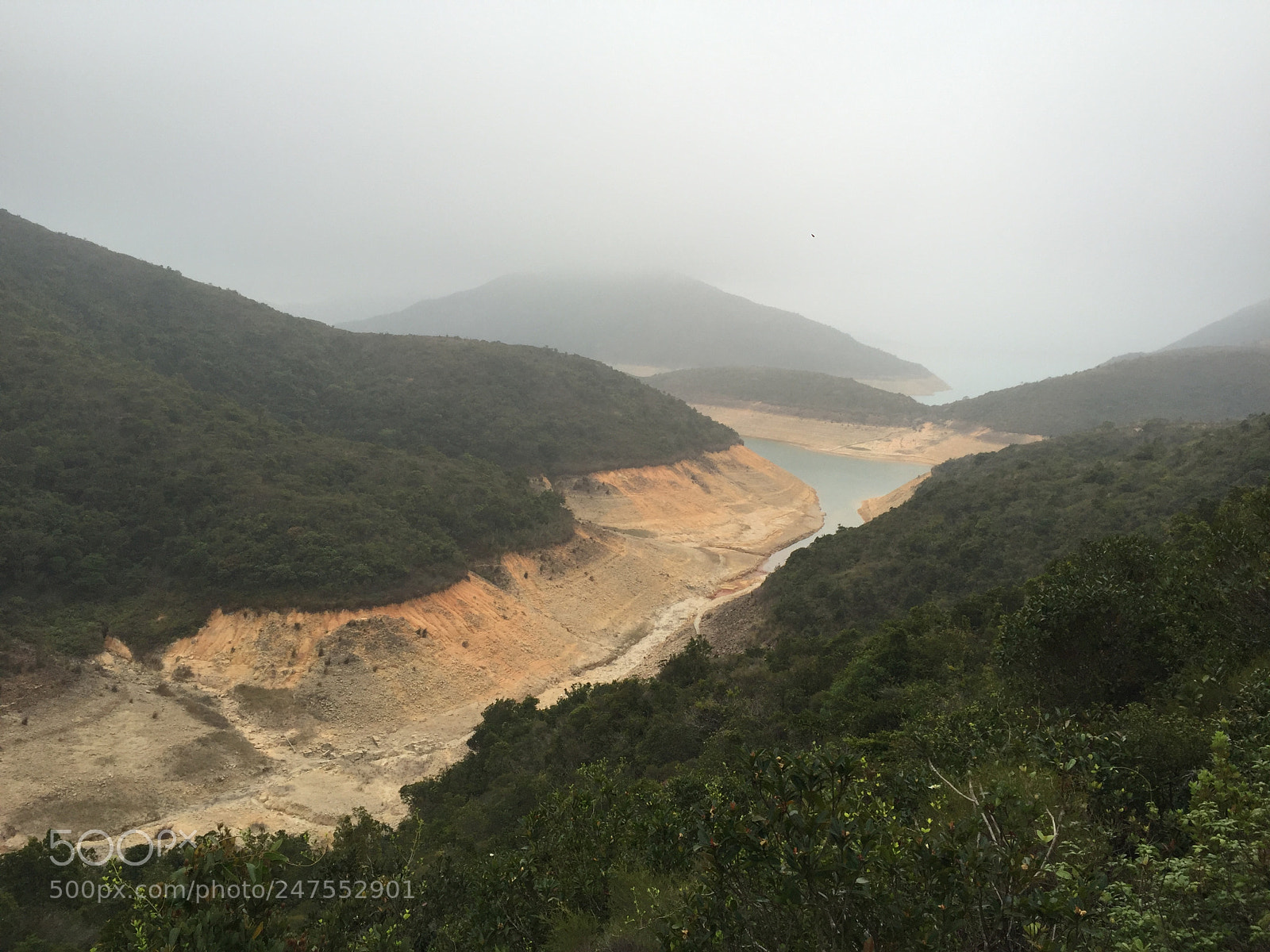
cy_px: 476
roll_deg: -3.6
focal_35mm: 29
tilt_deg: -9.5
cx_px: 635
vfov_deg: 48.2
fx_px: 1064
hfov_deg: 61.7
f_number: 2.2
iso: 32
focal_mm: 4.15
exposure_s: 1/302
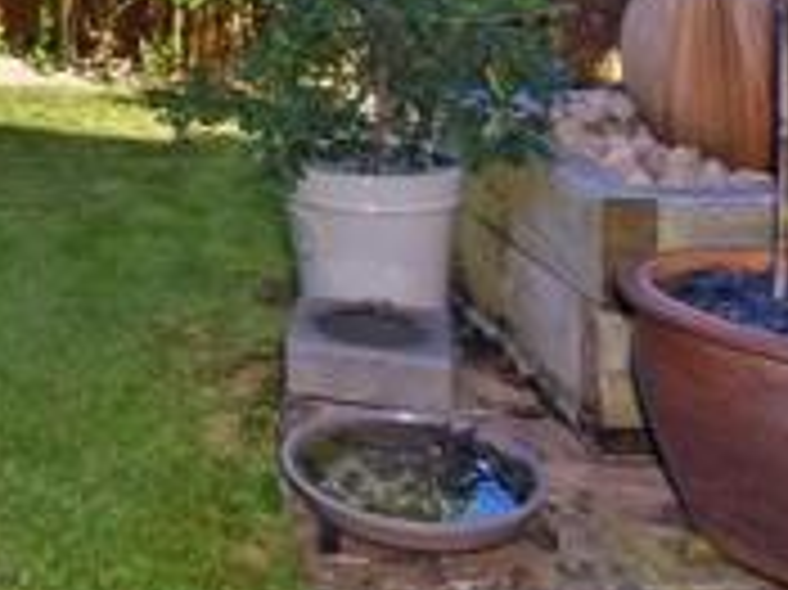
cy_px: -88
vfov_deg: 24.8
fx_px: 1228
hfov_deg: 30.6
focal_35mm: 54
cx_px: -135
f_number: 7.1
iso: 100
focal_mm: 10
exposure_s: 1/100
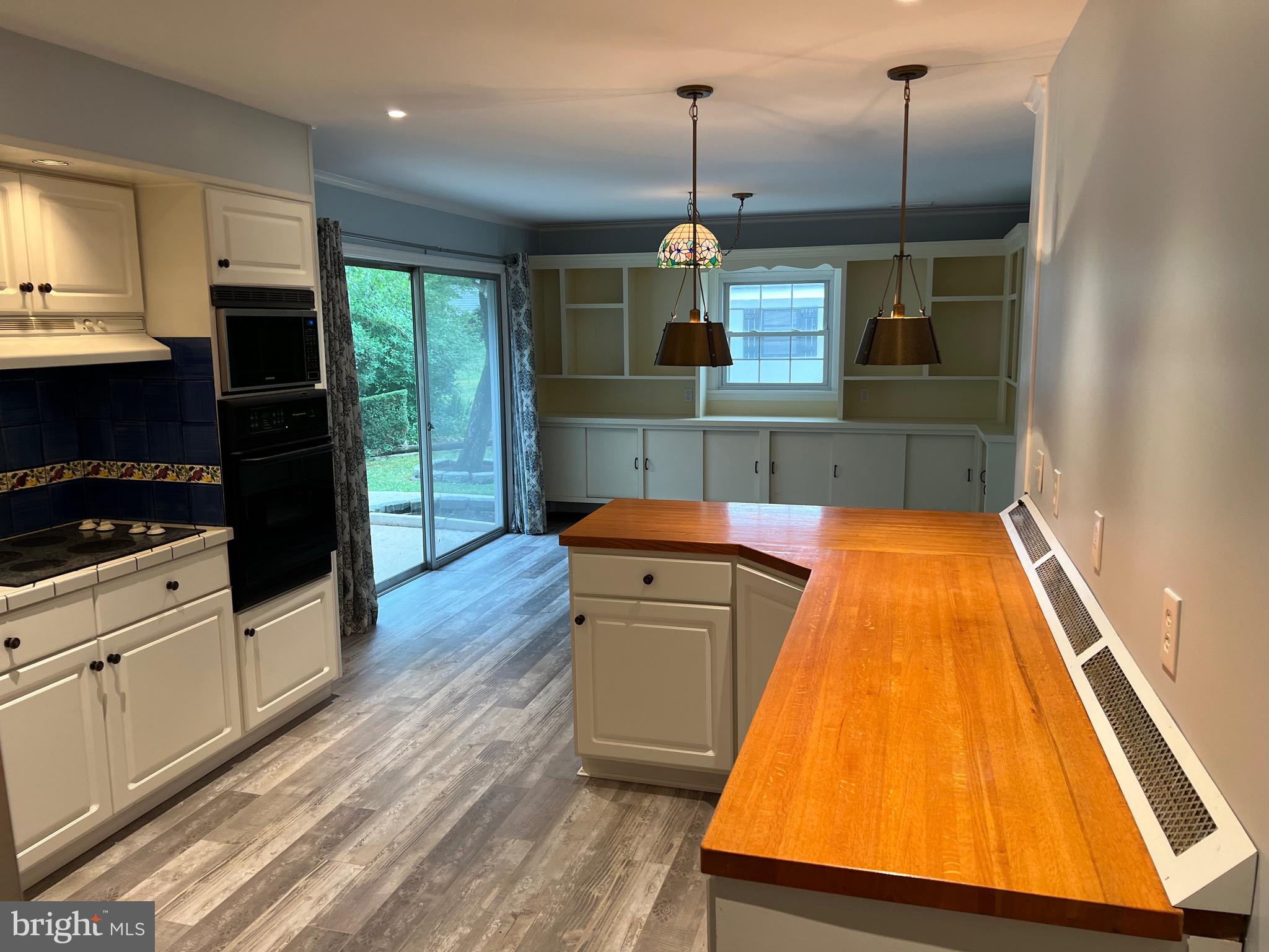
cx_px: 634
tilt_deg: -9.4
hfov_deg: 67.3
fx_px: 953
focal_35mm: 26
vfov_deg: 53.1
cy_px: 476
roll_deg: +0.8
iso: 125
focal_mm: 5.7
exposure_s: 1/120
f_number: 1.5
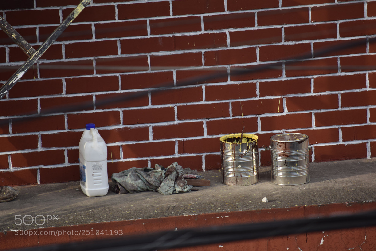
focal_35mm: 450
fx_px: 4699
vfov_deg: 3.1
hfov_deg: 4.6
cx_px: 188
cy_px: 126
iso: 100
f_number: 5.6
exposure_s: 1/125
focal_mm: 300
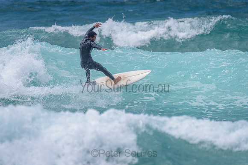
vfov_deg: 2.2
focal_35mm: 614
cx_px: 102
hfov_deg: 3.4
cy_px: 75
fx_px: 4232
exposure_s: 1/2000
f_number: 5.6
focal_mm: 500
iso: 100
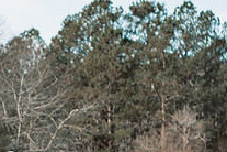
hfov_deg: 11.2
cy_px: 157
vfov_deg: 7.5
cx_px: -12
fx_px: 1141
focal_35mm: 181
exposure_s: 1/1250
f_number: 3.2
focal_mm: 62
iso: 250
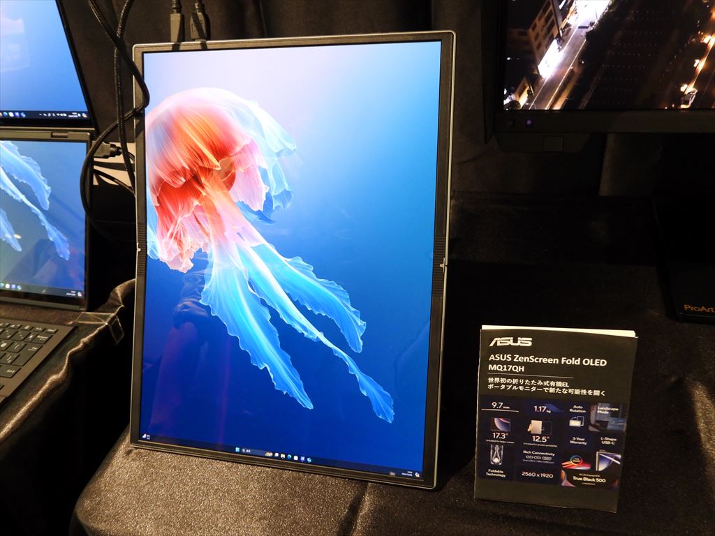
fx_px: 620
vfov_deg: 46.8
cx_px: 358
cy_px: 268
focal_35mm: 30
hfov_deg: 60.0
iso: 400
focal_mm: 5.4
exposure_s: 1/13
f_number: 3.2
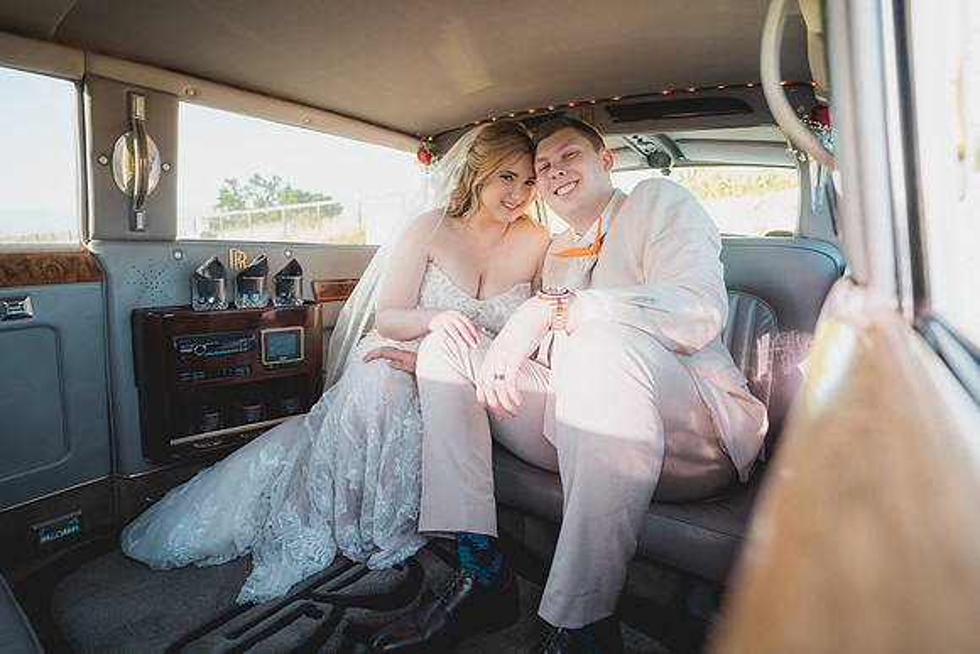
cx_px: 490
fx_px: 490
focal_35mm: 18
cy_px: 327
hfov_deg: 90.0
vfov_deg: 67.4
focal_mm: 18
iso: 125
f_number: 2.8
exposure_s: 1/40
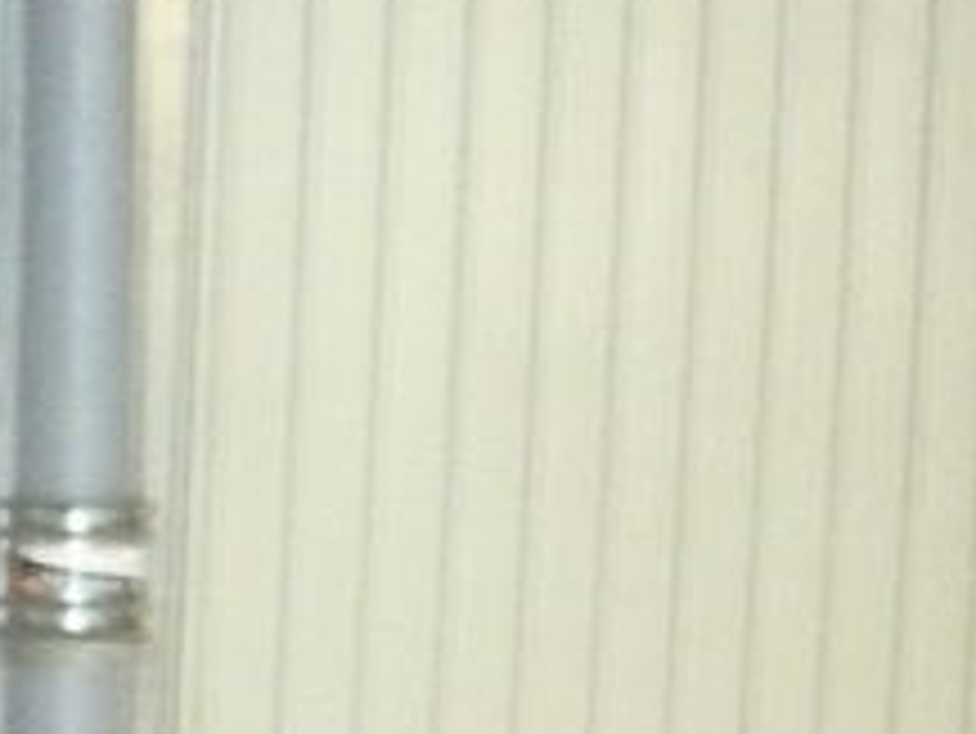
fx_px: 4288
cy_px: 1009
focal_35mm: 152
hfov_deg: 11.6
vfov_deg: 9.6
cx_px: -980
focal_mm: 5.5
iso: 1000
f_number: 2.8
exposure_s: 1/30
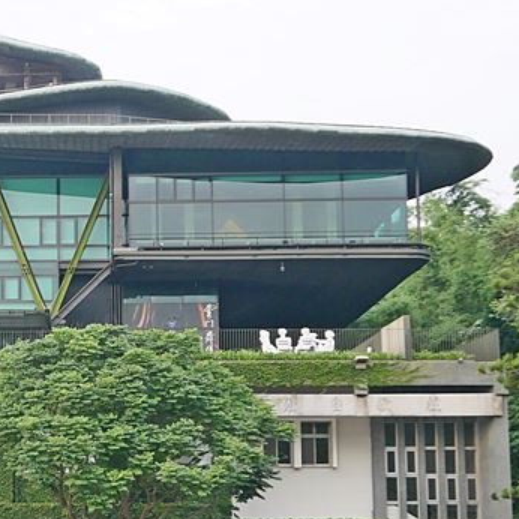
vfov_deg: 19.9
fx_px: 1476
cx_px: -93
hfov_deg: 18.9
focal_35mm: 87
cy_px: 322
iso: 200
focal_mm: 17
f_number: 4.1
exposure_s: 1/160
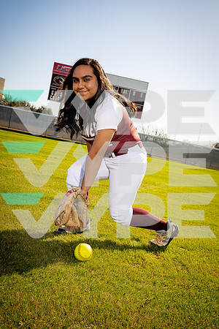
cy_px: 164
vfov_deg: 54.4
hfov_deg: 37.9
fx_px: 319
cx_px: 110
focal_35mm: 35
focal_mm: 35
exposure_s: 1/250
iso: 100
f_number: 7.1
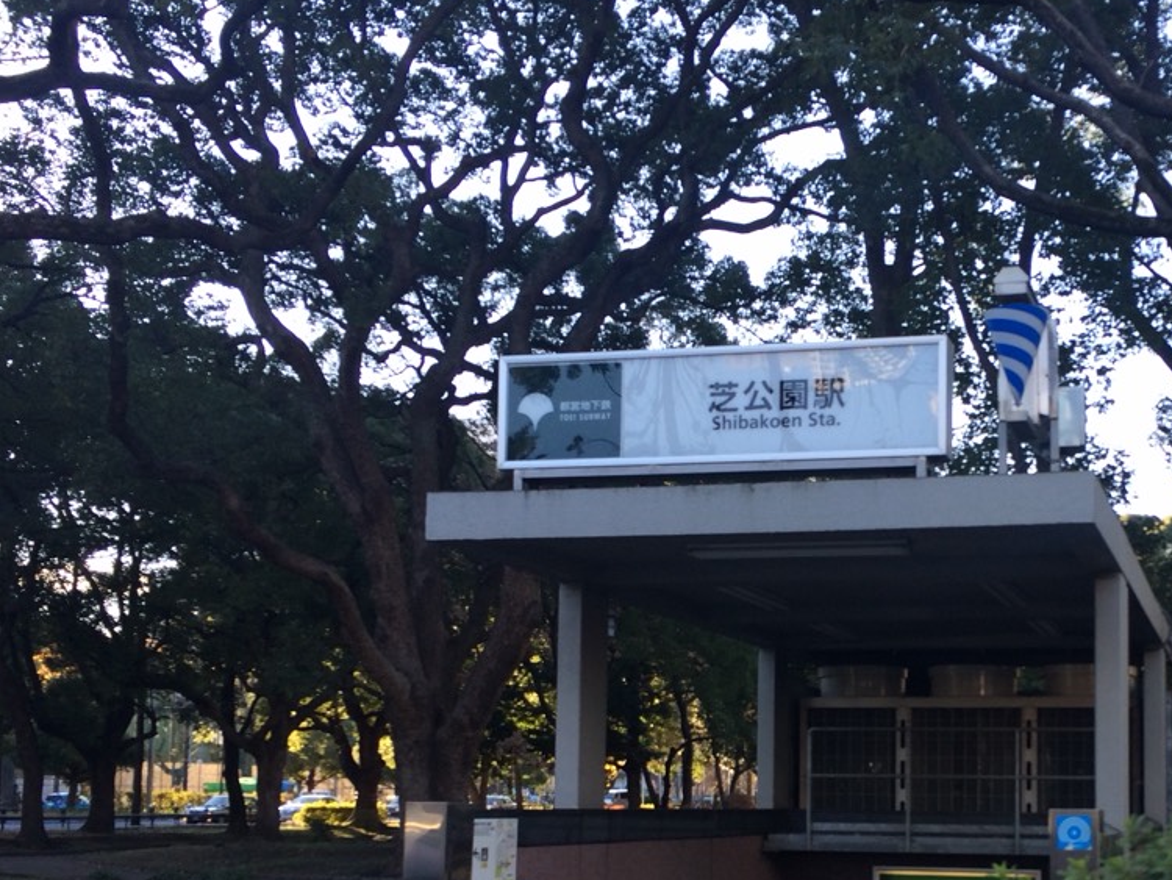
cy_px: 689
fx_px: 1626
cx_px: 900
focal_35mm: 48
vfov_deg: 29.7
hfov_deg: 38.5
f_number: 2.2
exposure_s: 1/195
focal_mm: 4.12
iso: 32
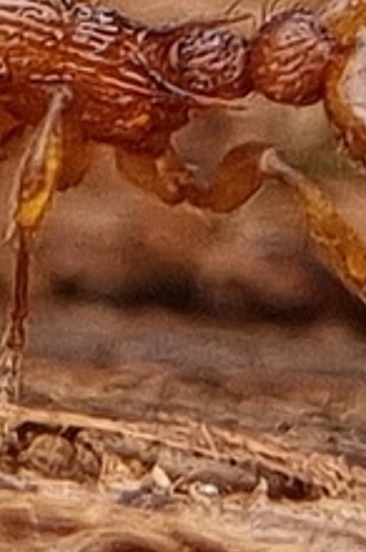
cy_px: 68
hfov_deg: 12.9
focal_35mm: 105
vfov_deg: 19.2
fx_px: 1606
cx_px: 61
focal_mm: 5.4
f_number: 1.8
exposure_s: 1/167
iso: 50
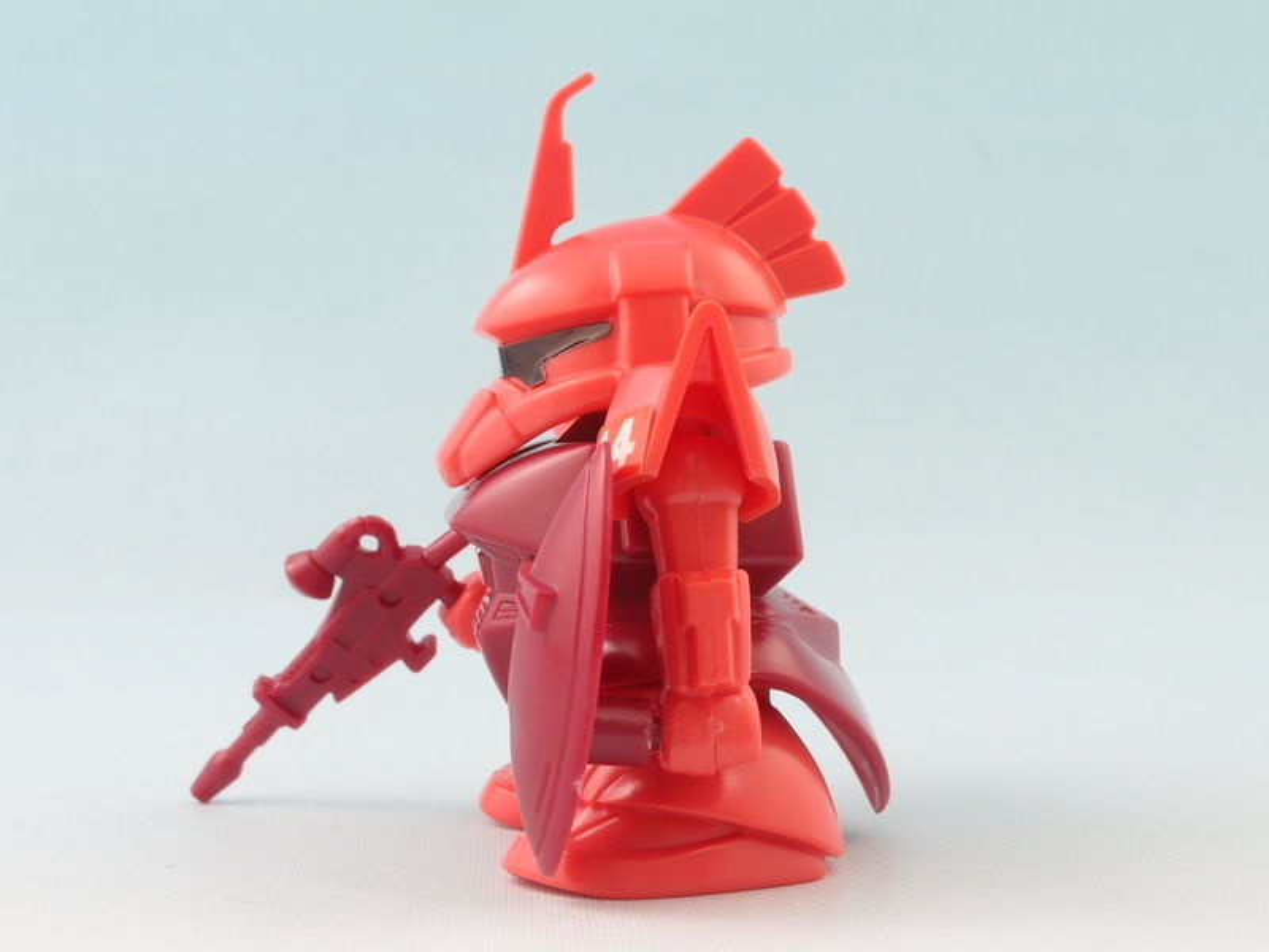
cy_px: 476
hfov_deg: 29.8
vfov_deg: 22.6
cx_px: 634
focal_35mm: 65
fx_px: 2383
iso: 100
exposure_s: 1
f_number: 8
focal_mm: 14.05
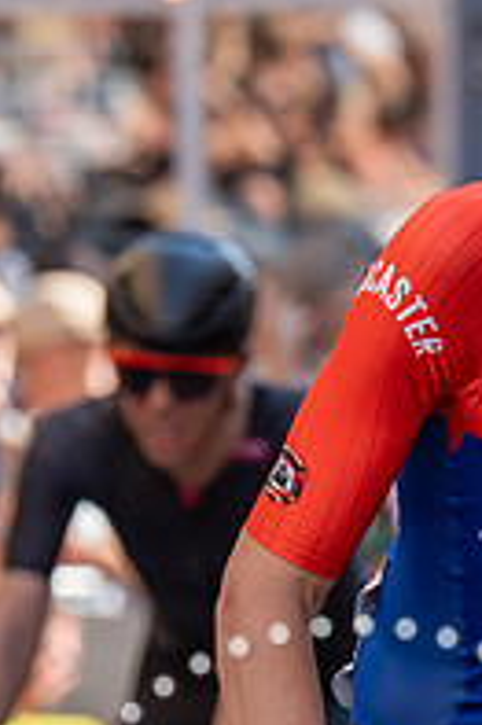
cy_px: 370
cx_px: 964
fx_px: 17301
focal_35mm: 860
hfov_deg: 1.6
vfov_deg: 2.4
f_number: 4
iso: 400
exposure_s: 1/1000
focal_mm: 153
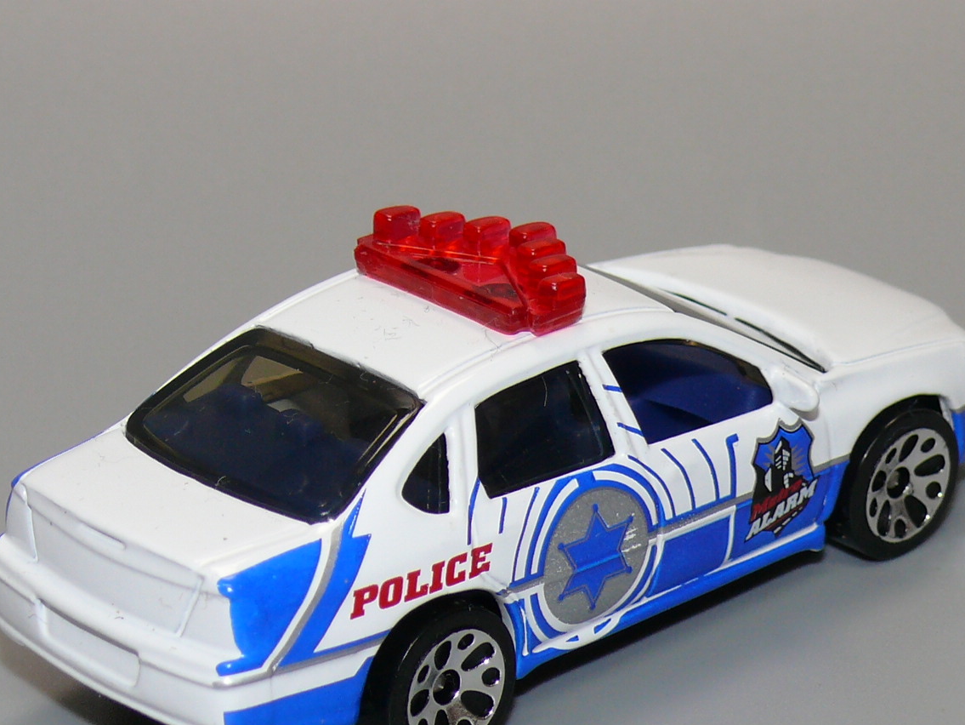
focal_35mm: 155
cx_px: 536
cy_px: 381
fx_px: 4322
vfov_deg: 9.6
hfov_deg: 12.7
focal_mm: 14
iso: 100
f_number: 4
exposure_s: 1/30
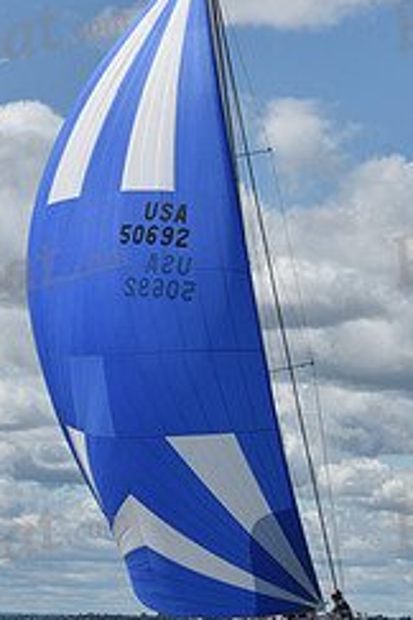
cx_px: 261
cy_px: 390
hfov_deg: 8.2
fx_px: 2874
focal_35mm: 167
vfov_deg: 12.3
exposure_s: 1/800
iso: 250
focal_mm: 70
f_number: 11
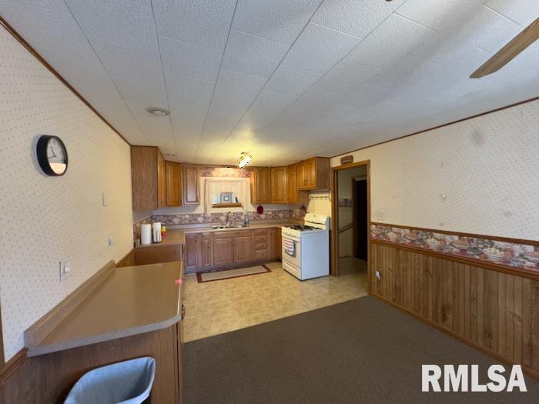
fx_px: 218
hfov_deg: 102.1
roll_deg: +0.8
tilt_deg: -0.9
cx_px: 270
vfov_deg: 85.7
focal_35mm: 14
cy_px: 202
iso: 400
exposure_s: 1/60
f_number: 2.2
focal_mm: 2.22
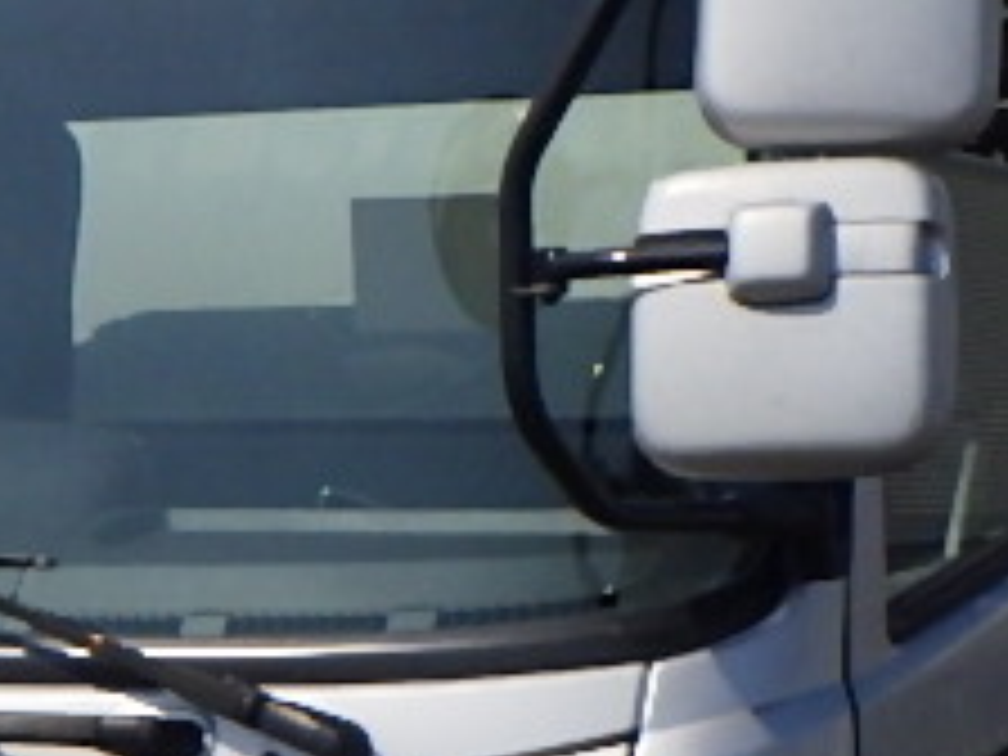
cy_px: 500
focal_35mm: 128
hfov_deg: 15.3
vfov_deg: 11.6
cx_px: 243
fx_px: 3727
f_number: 4.2
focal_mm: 5
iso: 250
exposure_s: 1/3200
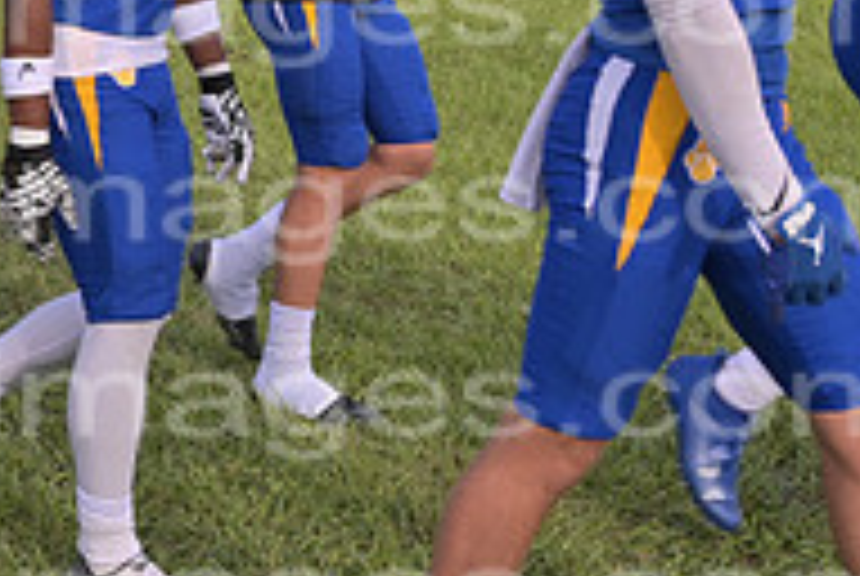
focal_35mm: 103
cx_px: -99
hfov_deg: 19.0
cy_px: -86
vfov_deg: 13.0
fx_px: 2464
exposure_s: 1/250
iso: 125
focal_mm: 34
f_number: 8
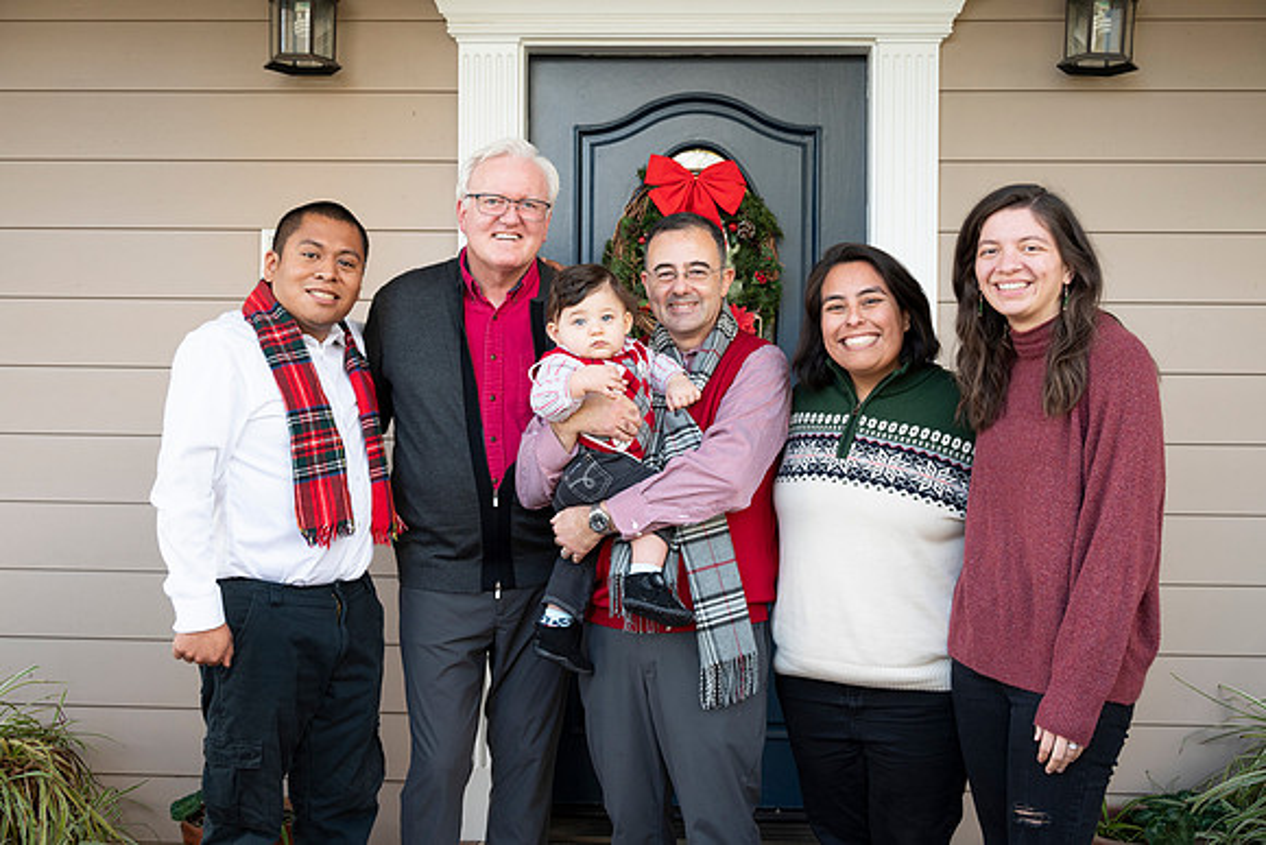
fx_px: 1477
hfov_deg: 46.4
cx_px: 633
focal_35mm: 42
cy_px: 422
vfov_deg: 31.9
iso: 400
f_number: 5
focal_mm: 42
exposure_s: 1/80
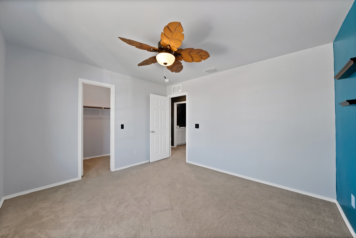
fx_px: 119
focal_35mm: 12
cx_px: 178
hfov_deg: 112.6
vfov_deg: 90.1
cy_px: 119
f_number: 9
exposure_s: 1/6
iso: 640
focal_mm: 12
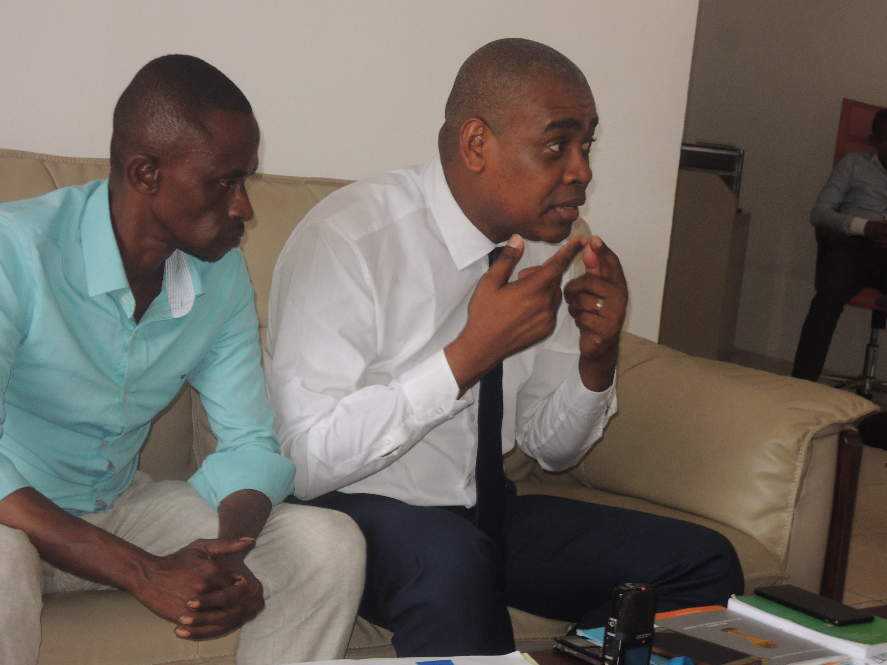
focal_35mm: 70
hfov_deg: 27.8
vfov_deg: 21.0
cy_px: 332
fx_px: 1794
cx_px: 444
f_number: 4.5
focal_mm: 12.5
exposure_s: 1/60
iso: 220
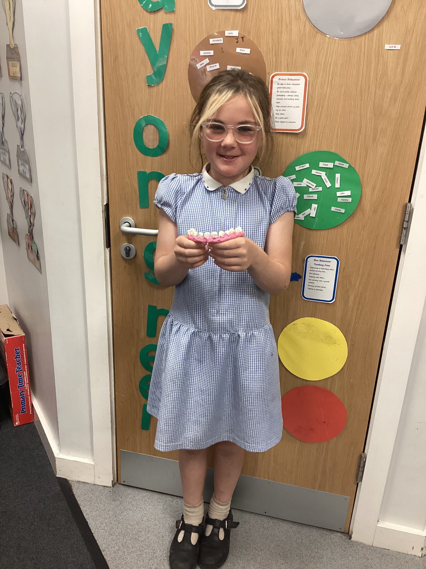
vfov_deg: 58.4
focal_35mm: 31
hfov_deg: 45.4
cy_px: 284
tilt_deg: -22.8
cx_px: 213
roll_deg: -2.8
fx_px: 509
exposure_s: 1/50
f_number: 2.4
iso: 160
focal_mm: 3.3
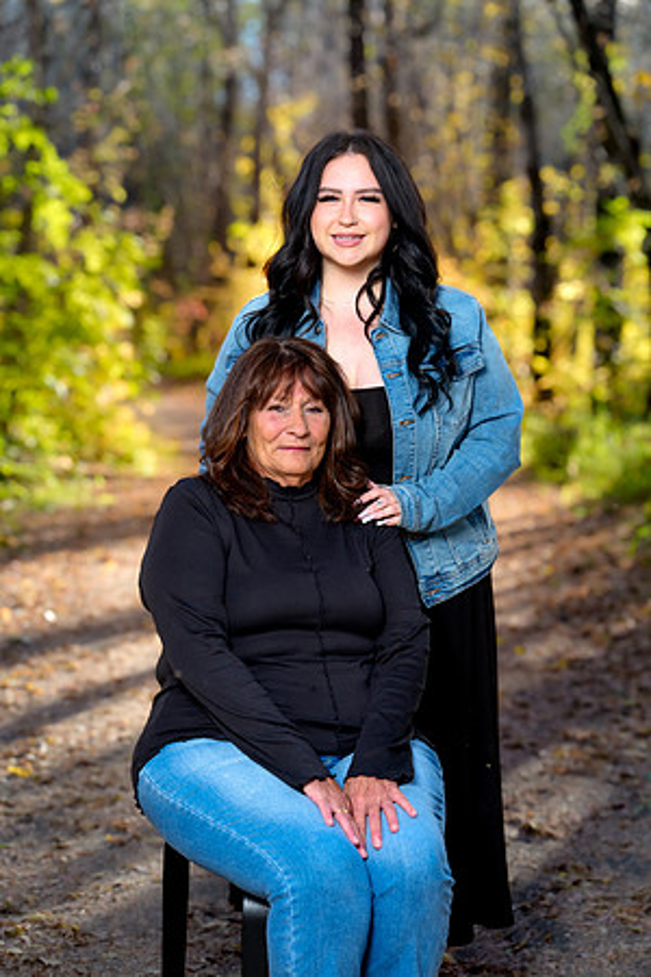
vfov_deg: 24.5
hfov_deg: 16.5
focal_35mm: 83
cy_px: 488
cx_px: 326
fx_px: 2251
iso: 640
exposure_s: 1/160
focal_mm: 83
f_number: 3.2
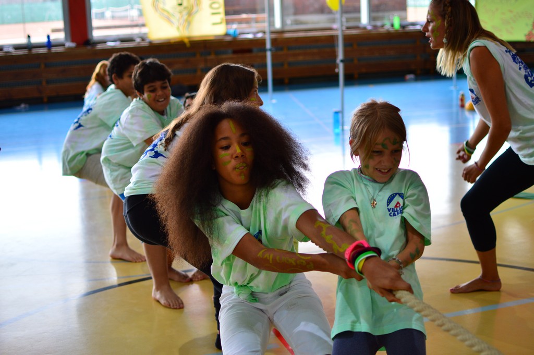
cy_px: 178
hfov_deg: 37.9
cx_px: 267
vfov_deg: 25.7
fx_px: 778
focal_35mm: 52
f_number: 1.8
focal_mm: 35
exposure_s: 1/400
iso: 160
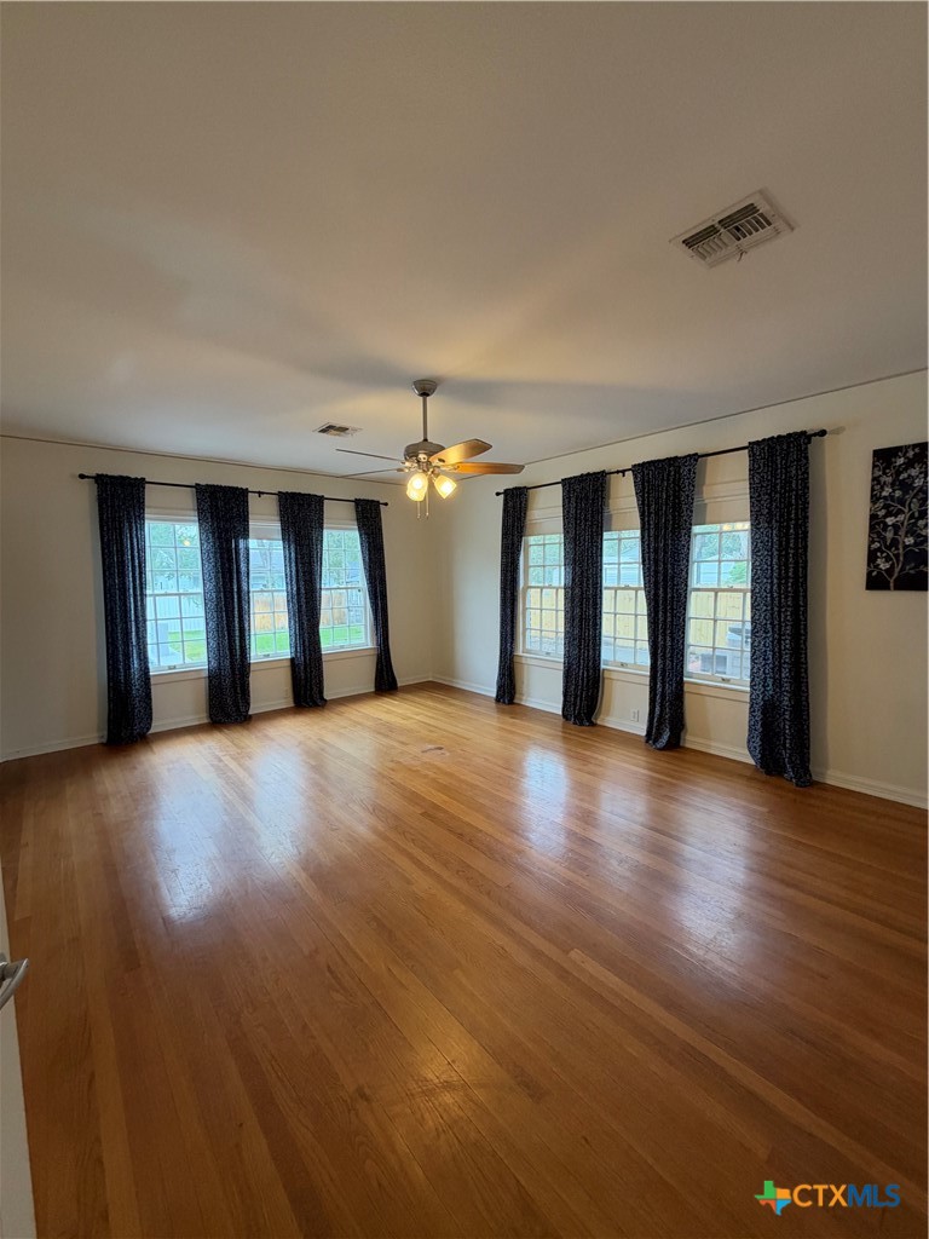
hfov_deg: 85.7
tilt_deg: -4.9
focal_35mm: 14
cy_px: 620
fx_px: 501
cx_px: 464
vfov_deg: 102.1
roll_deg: +0.9
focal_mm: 2.22
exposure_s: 1/120
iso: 320
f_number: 2.2
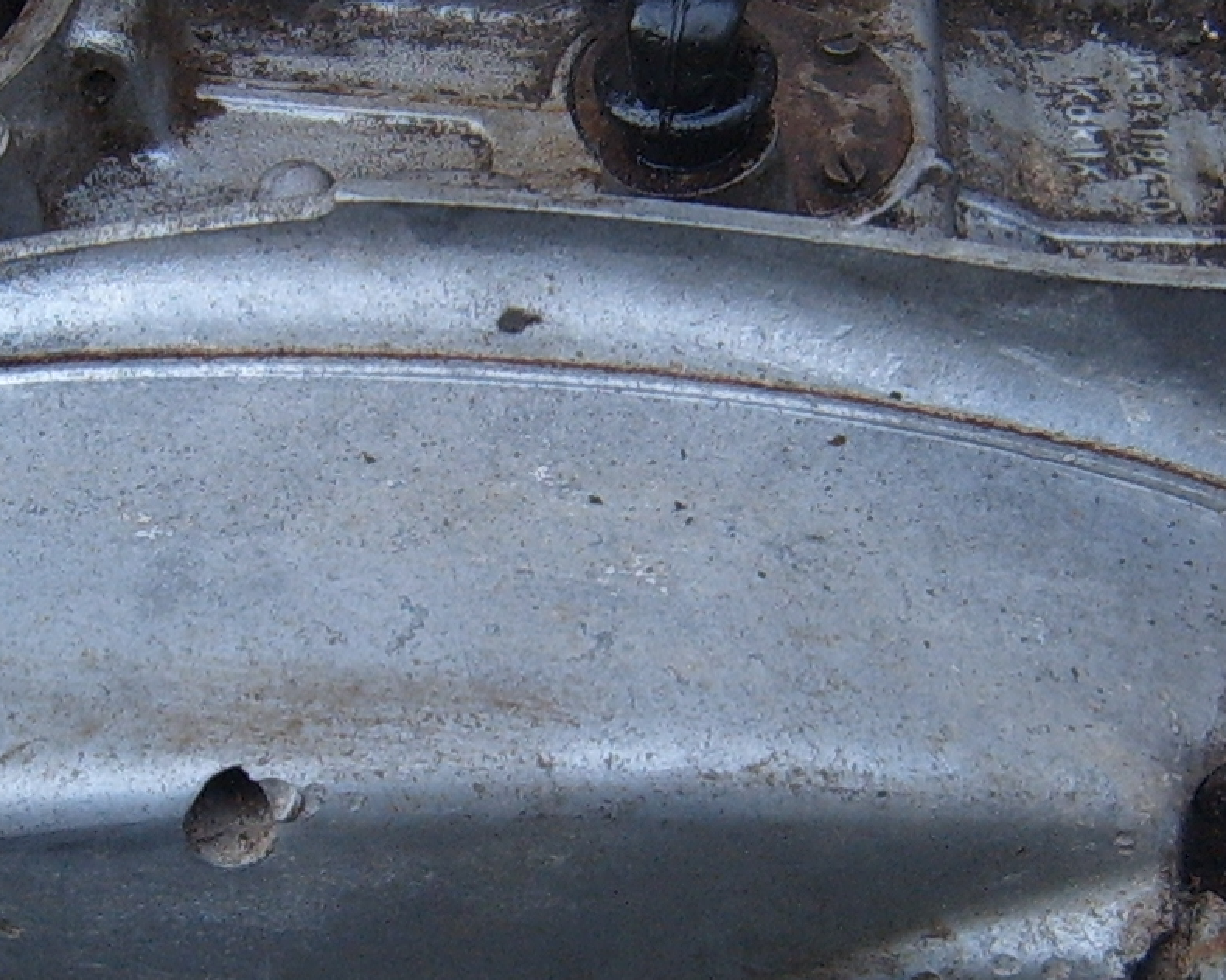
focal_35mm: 104
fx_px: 3773
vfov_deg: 14.8
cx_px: 475
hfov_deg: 18.4
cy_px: 666
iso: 63
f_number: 2.9
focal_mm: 6.2
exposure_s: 1/125
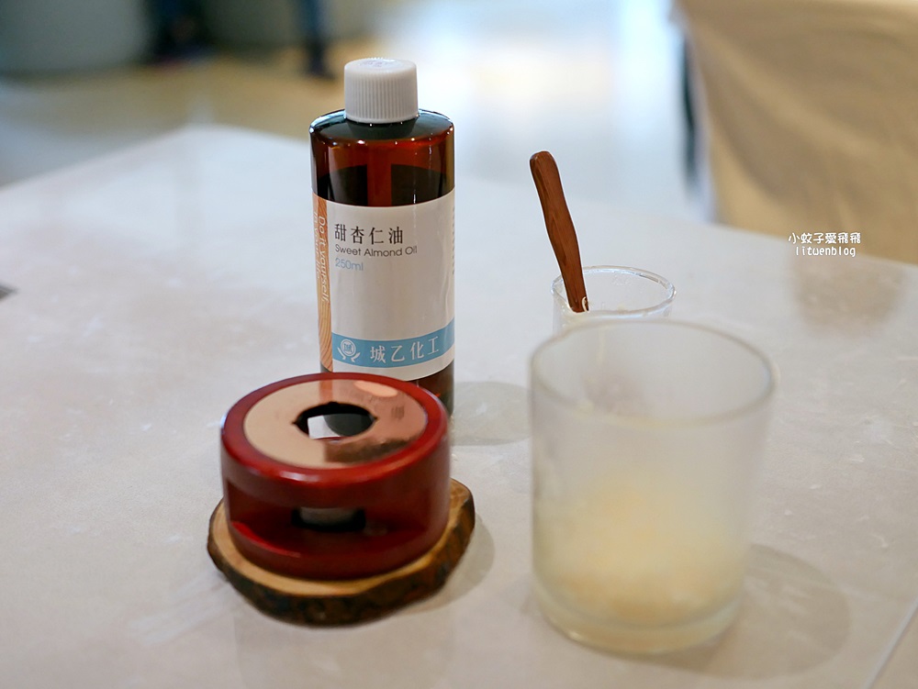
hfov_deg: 38.2
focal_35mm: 50
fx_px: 1327
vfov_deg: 29.1
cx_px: 459
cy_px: 344
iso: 640
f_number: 1.8
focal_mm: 25
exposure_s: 1/60
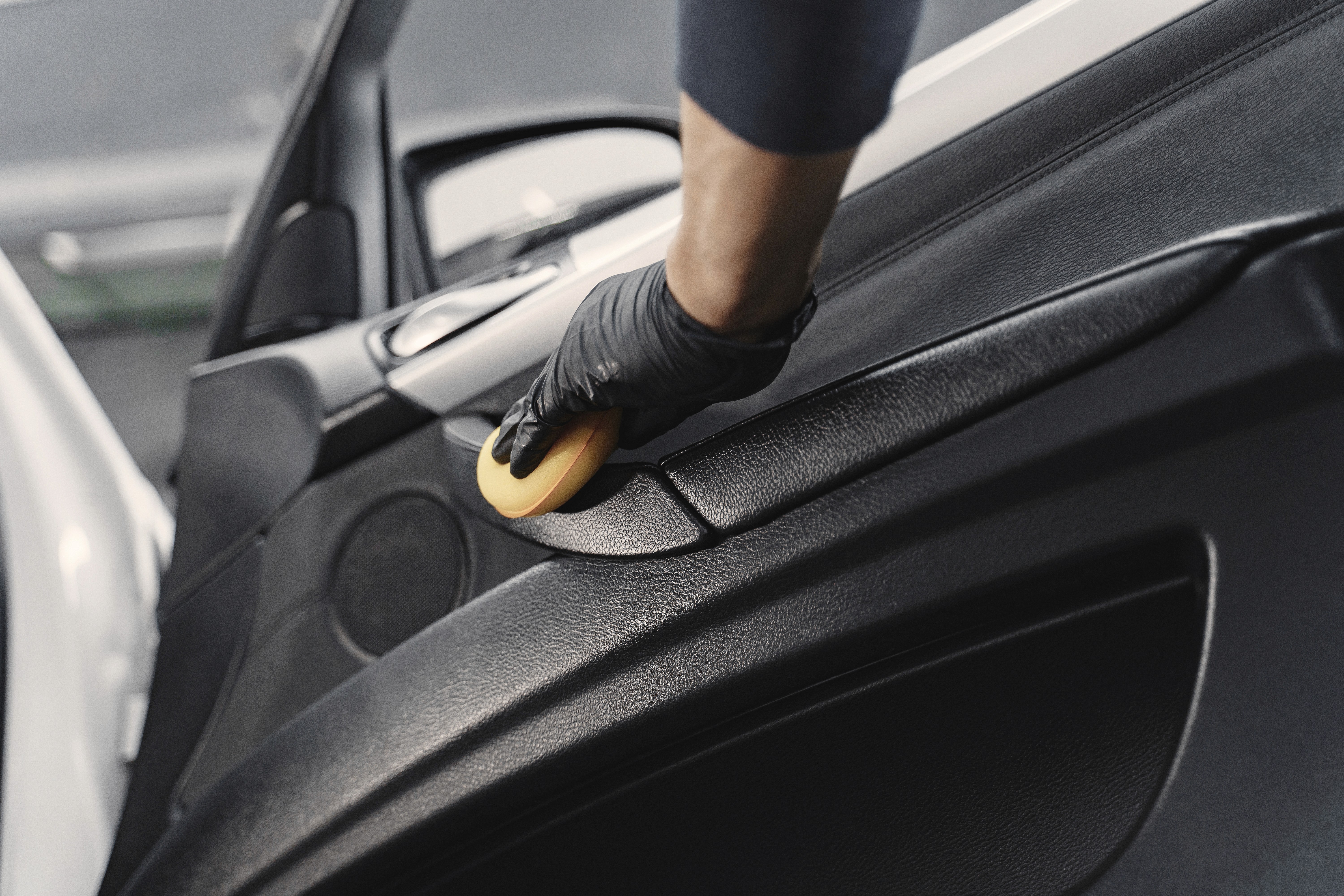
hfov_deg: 36.2
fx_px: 2053
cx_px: 672
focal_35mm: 55
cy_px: 448
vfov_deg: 24.6
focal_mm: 55
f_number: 2.8
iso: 800
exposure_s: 1/250
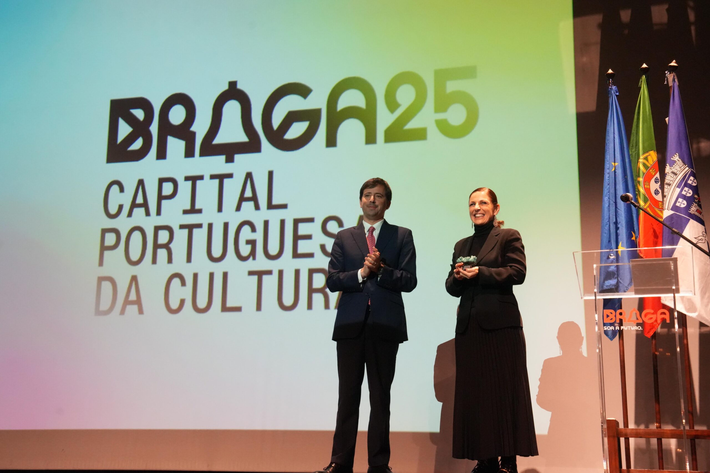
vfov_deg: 27.0
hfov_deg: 39.6
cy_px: 236
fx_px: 986
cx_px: 355
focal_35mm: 50
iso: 12800
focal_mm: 50
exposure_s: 1/200
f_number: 7.1
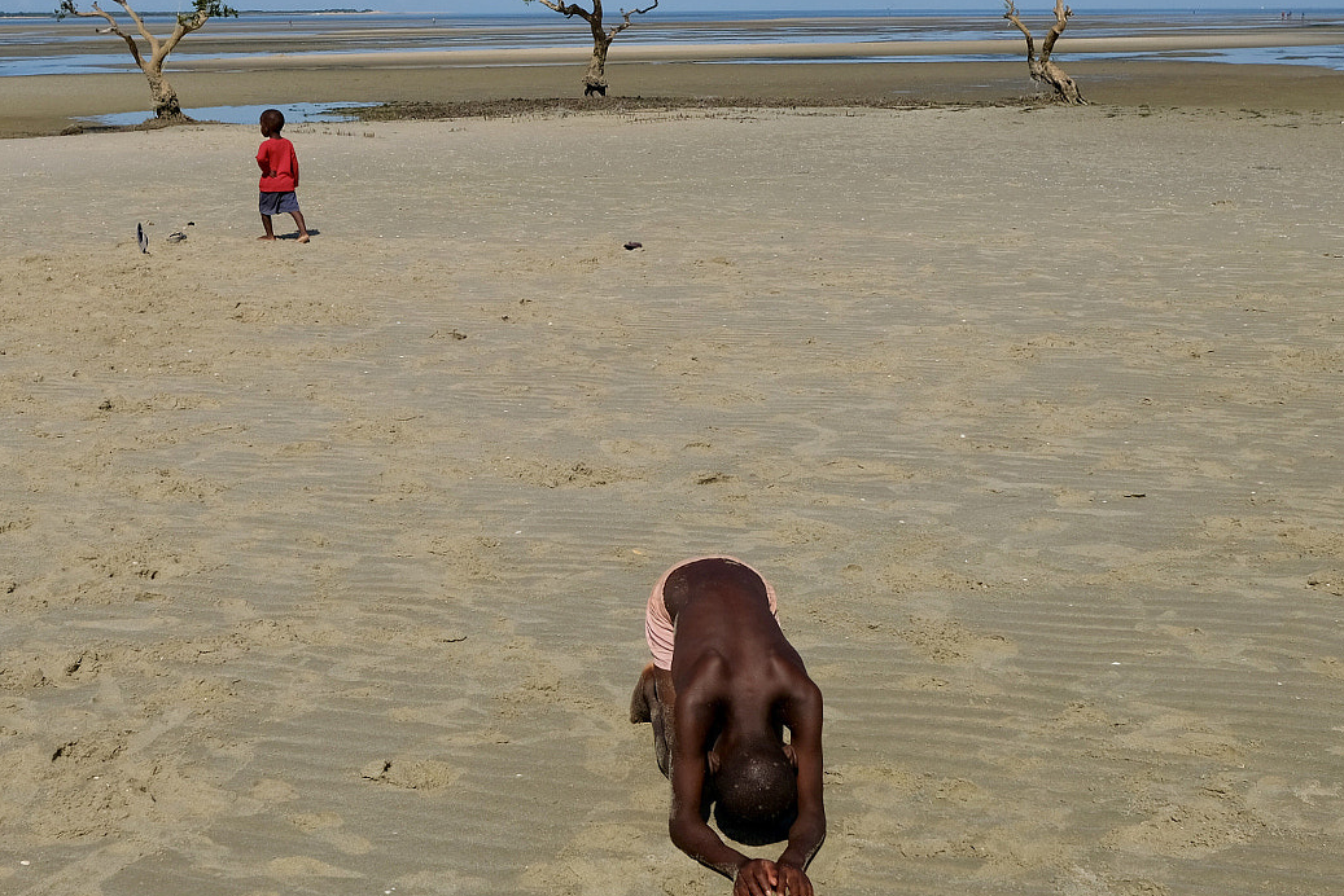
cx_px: 407
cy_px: 331
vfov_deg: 25.0
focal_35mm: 54
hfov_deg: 36.3
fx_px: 2016
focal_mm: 23
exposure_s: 1/1600
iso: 200
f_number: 6.4
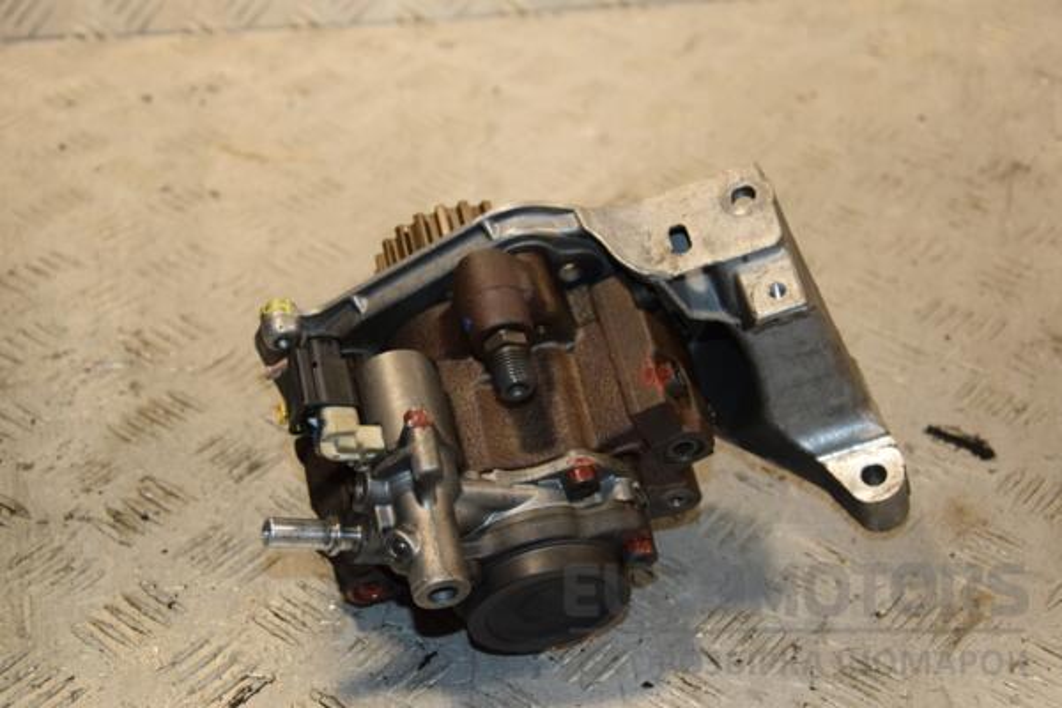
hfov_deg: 31.9
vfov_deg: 21.6
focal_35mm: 63
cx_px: 531
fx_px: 1858
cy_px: 354
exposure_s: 1/200
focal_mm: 42
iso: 800
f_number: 5.6
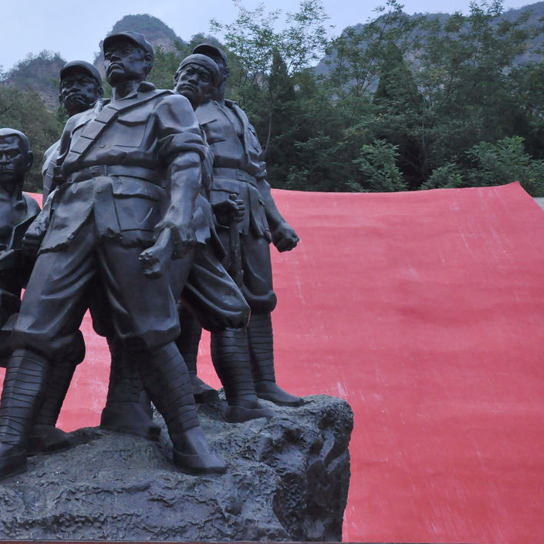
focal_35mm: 52
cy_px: 246
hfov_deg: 31.7
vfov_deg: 32.8
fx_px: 925
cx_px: 92
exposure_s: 1/160
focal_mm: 24
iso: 800
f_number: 8
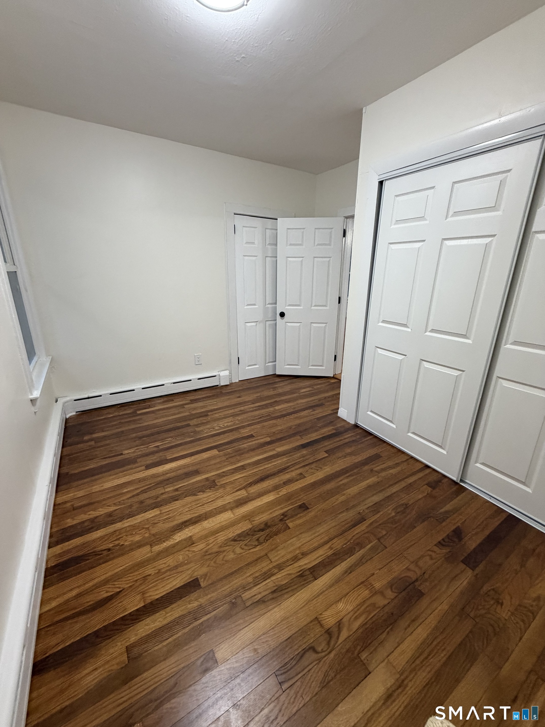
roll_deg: +0.0
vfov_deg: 102.1
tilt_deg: -17.6
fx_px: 294
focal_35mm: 14
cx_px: 272
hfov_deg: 85.7
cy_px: 364
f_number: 2.2
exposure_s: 1/60
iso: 320
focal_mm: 2.22
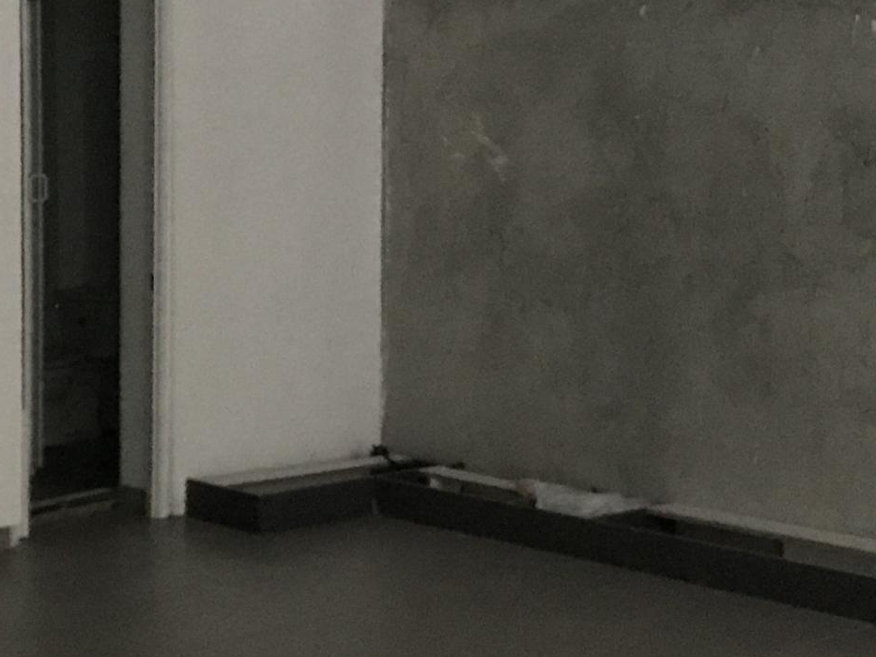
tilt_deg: -3.3
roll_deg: -1.3
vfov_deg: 16.4
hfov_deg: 21.7
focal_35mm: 90
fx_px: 2278
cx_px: 301
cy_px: 207
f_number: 1.8
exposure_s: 1/4
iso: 200
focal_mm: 3.99
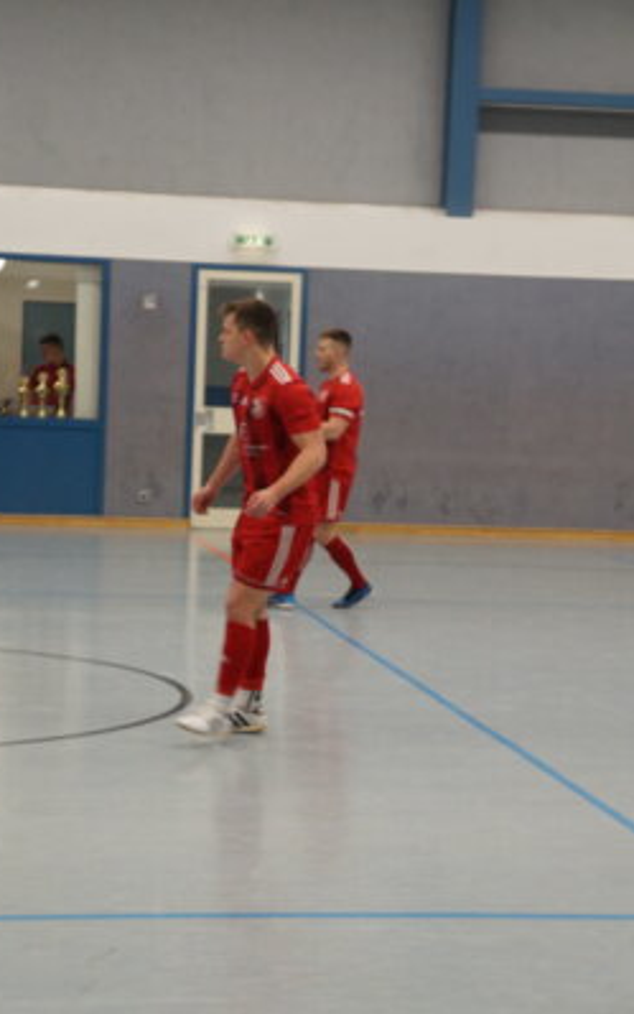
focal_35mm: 85
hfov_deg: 15.5
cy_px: 507
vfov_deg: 24.5
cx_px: 300
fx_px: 2335
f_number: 5.6
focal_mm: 55
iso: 1250
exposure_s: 1/100
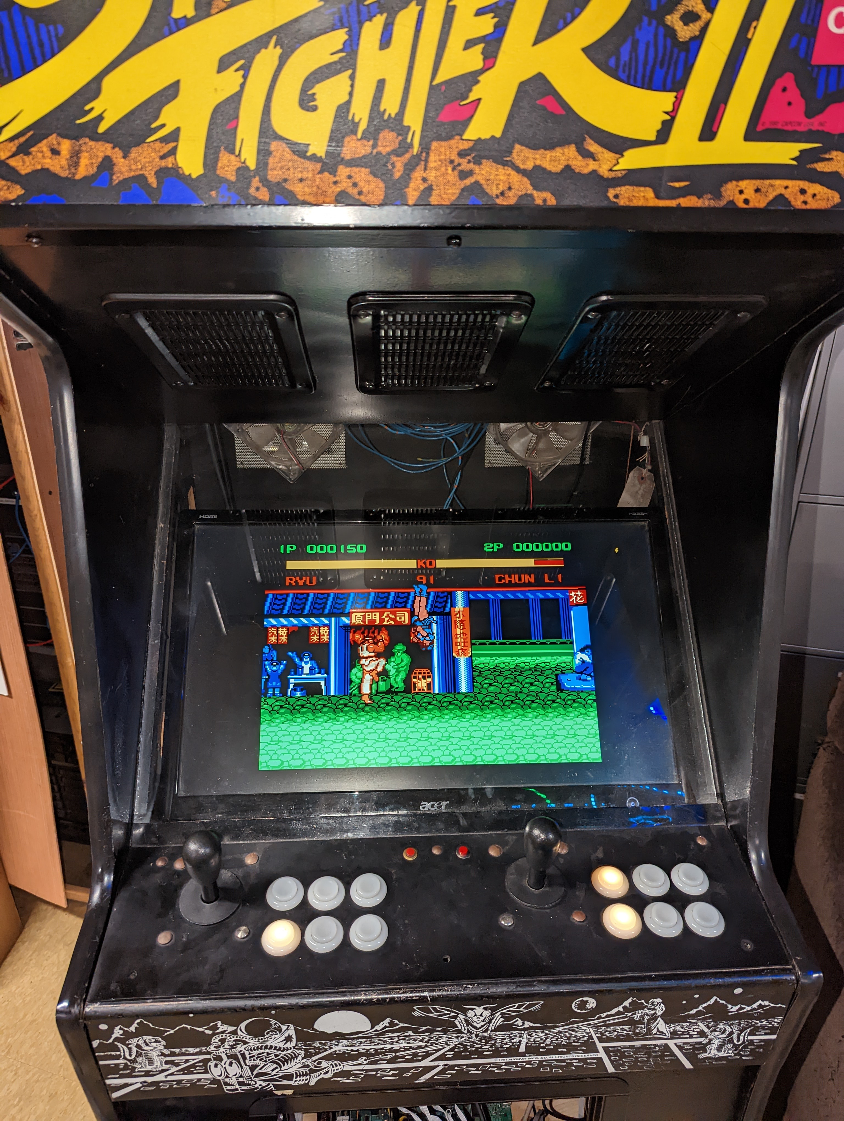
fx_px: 778
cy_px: 560
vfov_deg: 71.5
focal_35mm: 24
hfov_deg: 56.9
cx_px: 422
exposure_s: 1/99.3
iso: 382
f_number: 1.85
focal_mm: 6.81
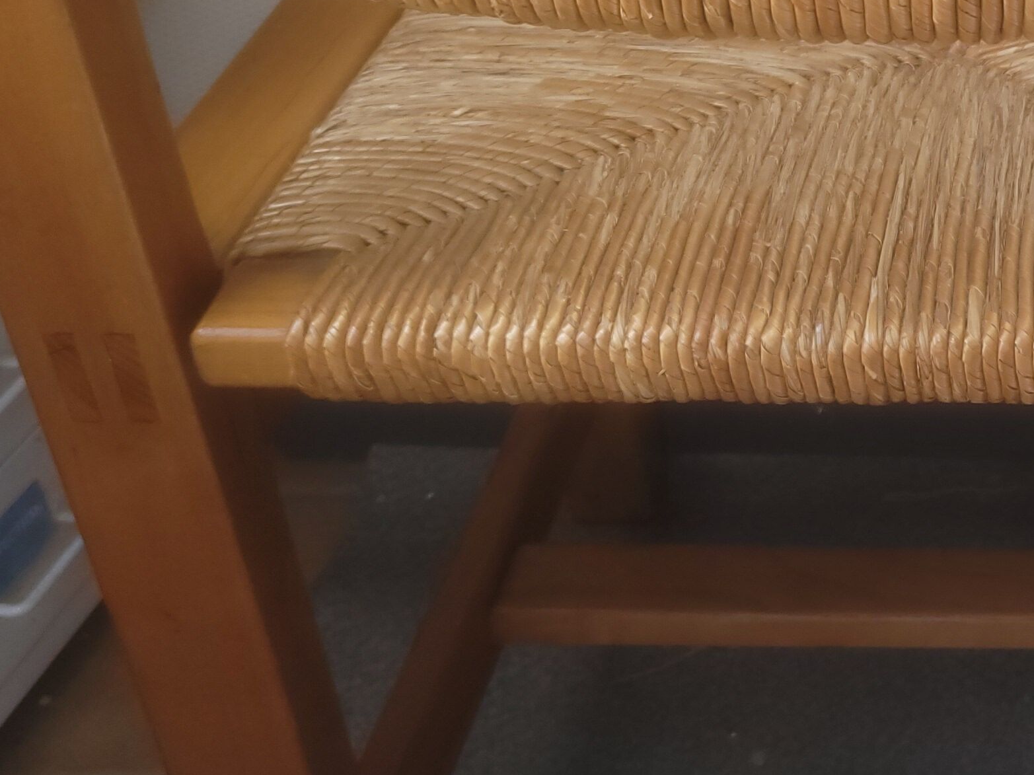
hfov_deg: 25.6
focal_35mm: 67
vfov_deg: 21.3
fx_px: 2001
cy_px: 32
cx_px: 1279
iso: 50
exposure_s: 1/120
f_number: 1.8
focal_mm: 5.4
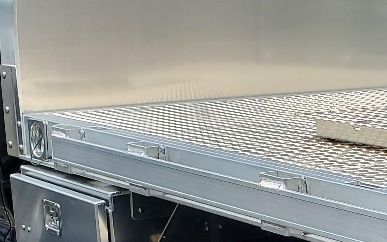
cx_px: 479
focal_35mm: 107
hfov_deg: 18.3
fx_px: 1128
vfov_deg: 12.1
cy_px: 220
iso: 50
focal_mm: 4.3
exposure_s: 1/1252
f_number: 2.4
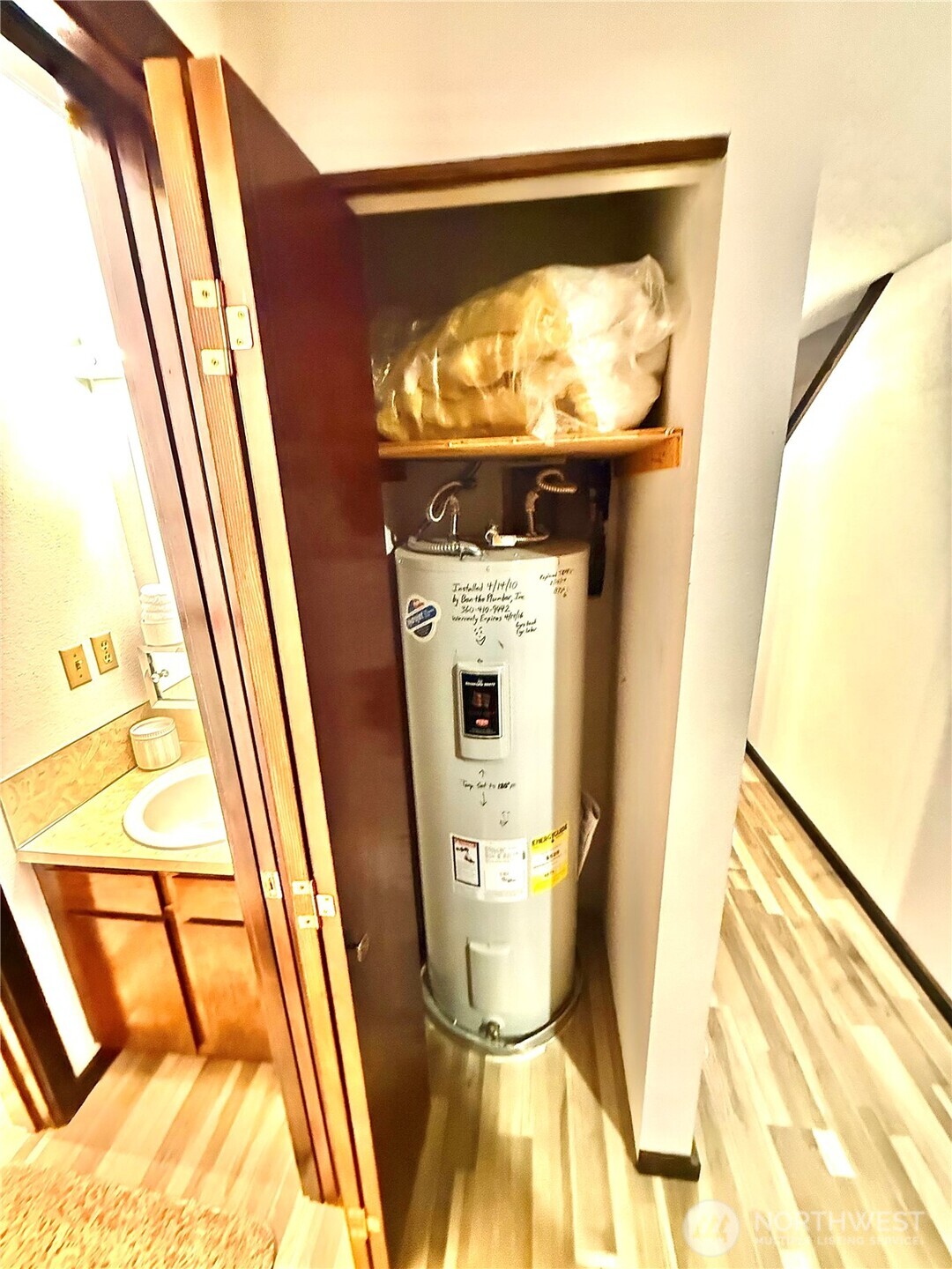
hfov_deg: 85.7
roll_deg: +2.0
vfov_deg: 102.1
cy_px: 634
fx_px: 513
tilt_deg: -16.8
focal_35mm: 14
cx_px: 476
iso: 1250
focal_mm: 2.22
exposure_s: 1/40
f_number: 2.2
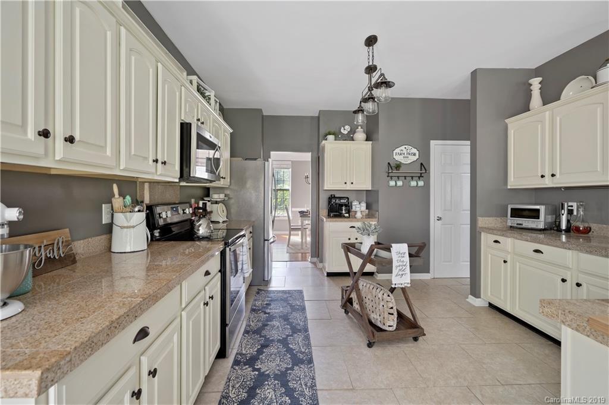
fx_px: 271
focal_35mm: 16
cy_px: 202
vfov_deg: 73.7
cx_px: 304
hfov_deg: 96.8
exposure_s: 1
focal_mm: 16
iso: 160
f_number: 6.7
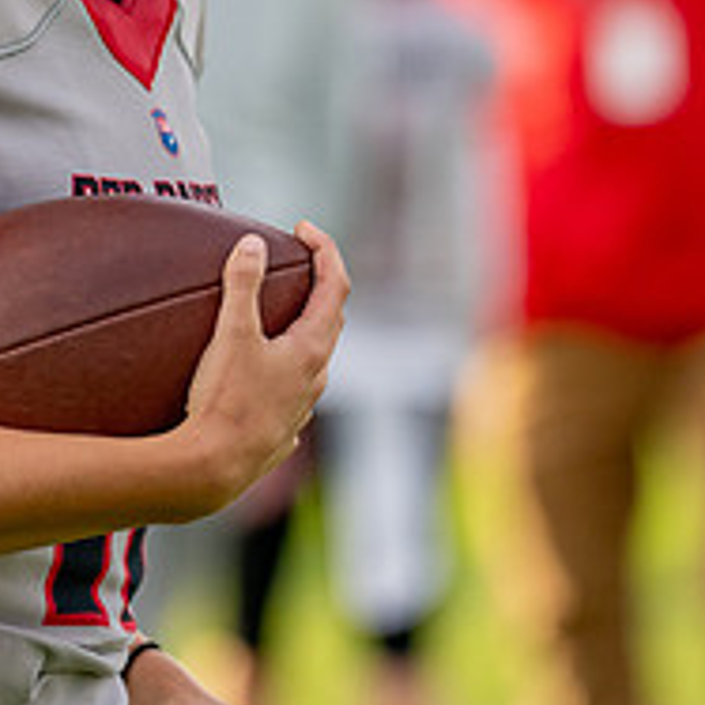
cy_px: -77
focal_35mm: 596
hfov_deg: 2.9
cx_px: 196
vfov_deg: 2.9
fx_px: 13733
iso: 500
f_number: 2.8
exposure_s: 1/1250
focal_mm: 200
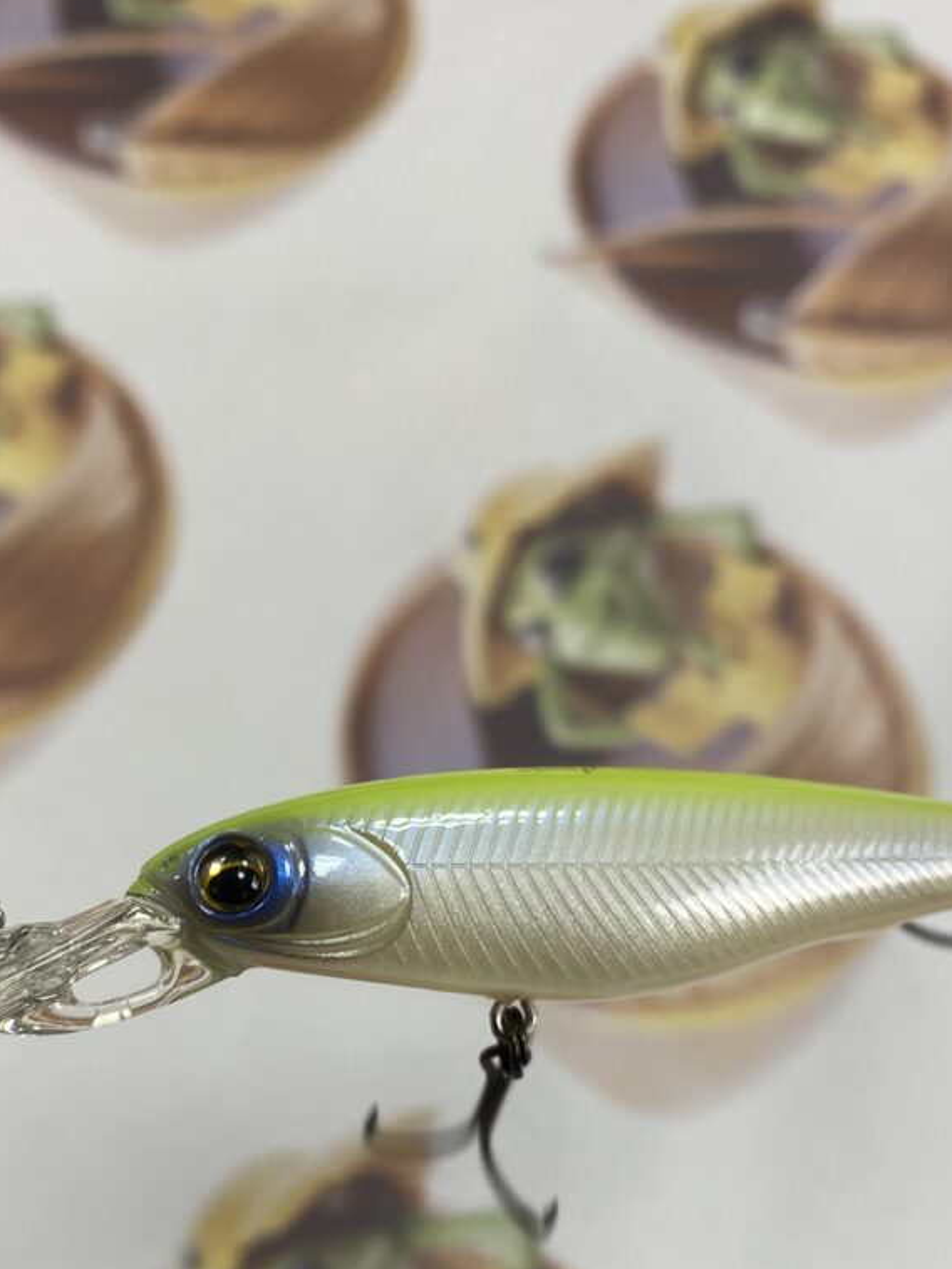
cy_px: 956
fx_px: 1613
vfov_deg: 41.6
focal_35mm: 44
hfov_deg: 32.8
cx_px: 377
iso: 80
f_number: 1.8
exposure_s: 1/120
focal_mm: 4.25
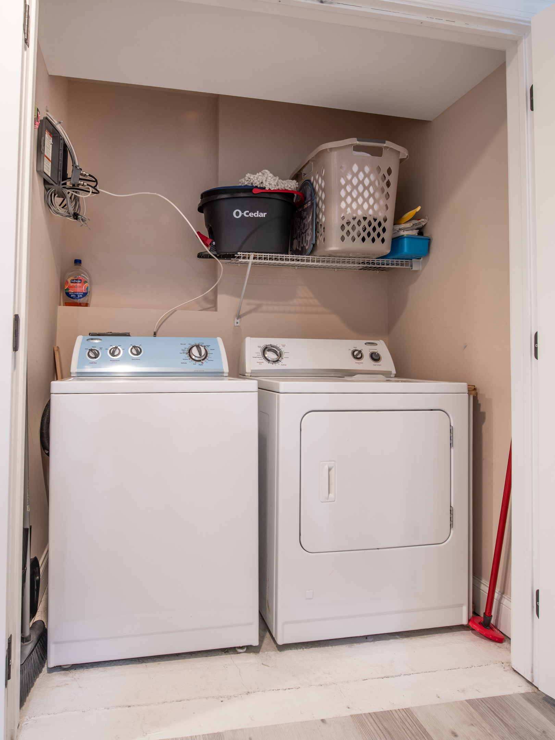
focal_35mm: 22
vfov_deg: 76.2
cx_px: 220
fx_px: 471
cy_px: 345
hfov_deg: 60.5
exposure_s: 1.3
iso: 180
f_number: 9
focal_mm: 14
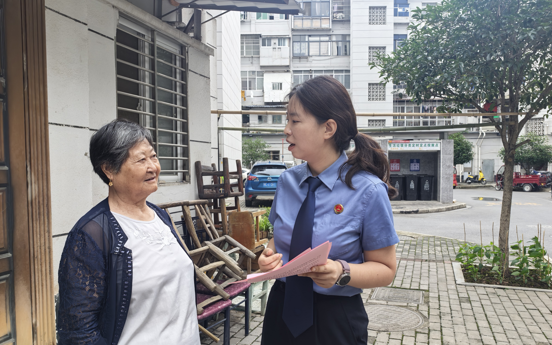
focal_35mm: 29
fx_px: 436
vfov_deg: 43.1
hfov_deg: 64.6
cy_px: 187
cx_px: 277
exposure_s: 1/105
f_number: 4
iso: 50
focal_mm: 6.98
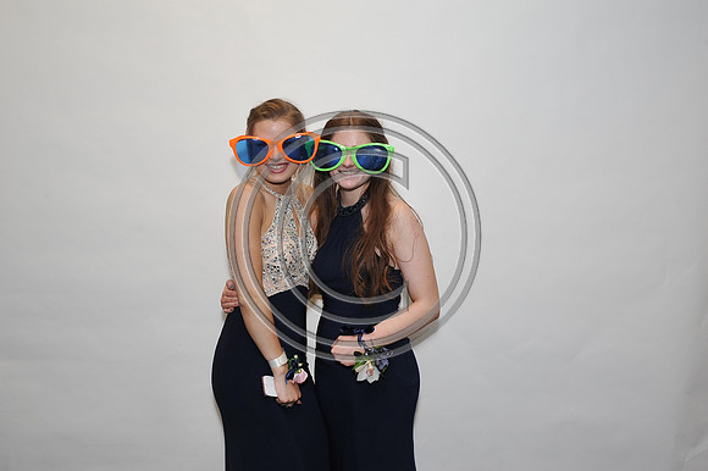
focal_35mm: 42
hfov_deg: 46.4
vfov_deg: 31.9
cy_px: 236
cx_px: 354
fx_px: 825
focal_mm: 42
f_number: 6.3
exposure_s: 1/60
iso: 800
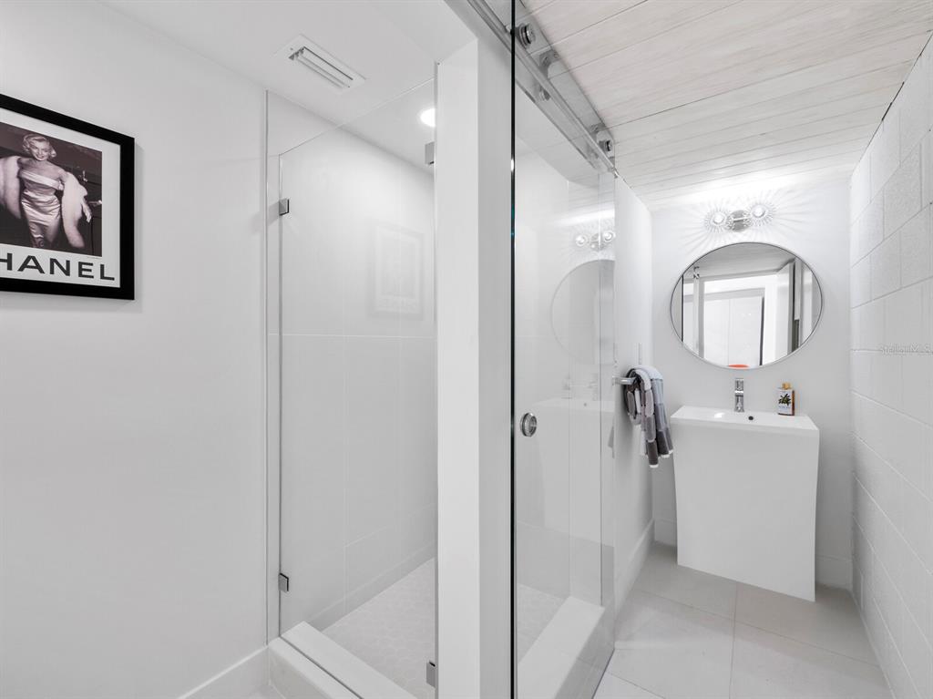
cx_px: 466
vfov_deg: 85.6
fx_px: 377
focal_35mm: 14
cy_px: 350
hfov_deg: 102.1
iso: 400
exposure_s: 1/6
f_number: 9
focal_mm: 7
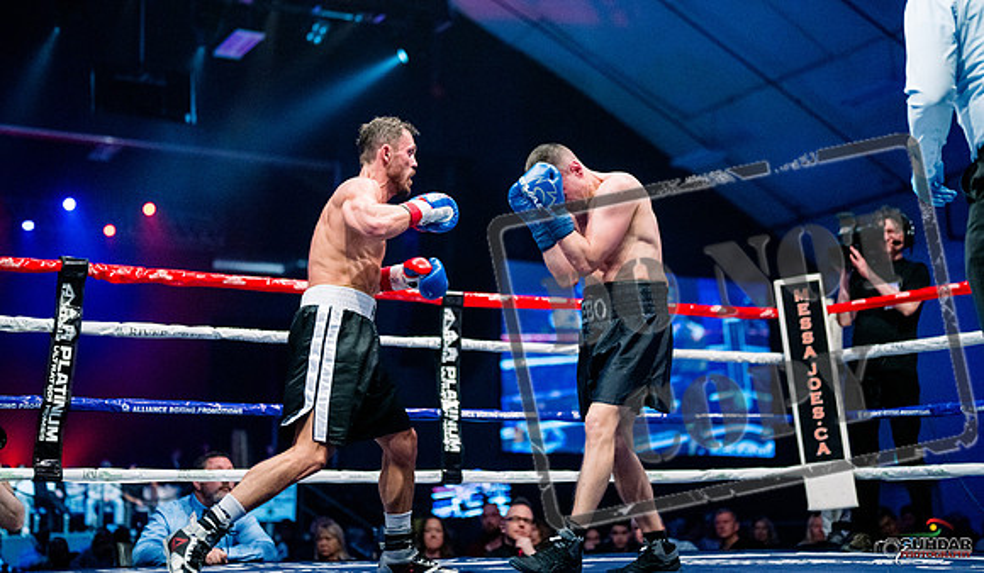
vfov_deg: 21.4
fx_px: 1512
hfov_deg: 36.0
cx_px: 521
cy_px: 226
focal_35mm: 57
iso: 6400
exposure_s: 1/1600
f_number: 1.4
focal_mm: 50
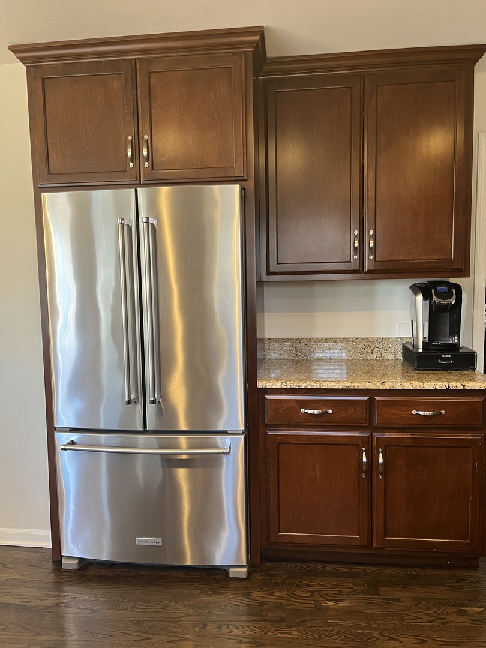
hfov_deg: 53.1
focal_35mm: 26
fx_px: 487
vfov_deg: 67.3
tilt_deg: -5.9
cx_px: 243
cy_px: 324
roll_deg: +0.8
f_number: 1.6
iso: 320
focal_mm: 5.1
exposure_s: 1/60
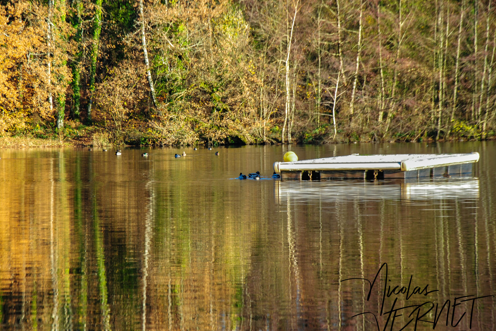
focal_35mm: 191
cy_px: 154
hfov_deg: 10.8
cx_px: 199
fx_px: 2626
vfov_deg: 7.2
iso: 200
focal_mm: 105
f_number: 7.1
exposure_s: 1/125
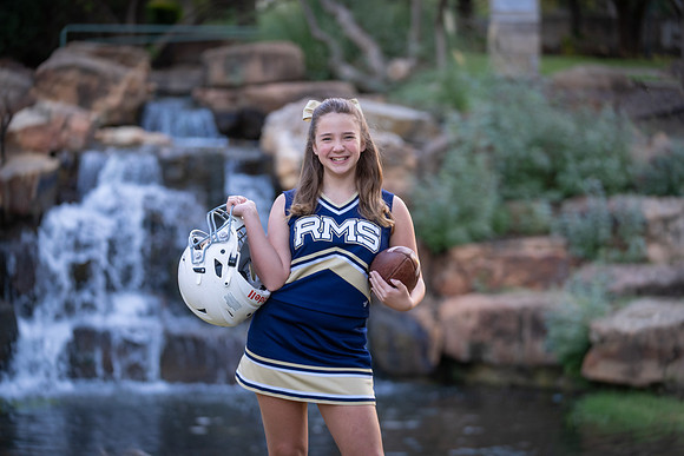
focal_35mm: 120
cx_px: 342
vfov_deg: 11.4
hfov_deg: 17.1
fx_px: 2280
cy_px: 228
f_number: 2.8
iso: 800
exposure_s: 1/320
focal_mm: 120
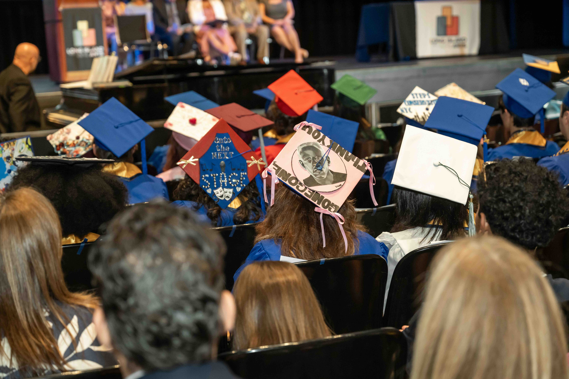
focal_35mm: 70
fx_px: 1106
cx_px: 284
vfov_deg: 19.5
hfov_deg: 28.8
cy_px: 190
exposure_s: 1/250
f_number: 4
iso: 1600
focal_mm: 70
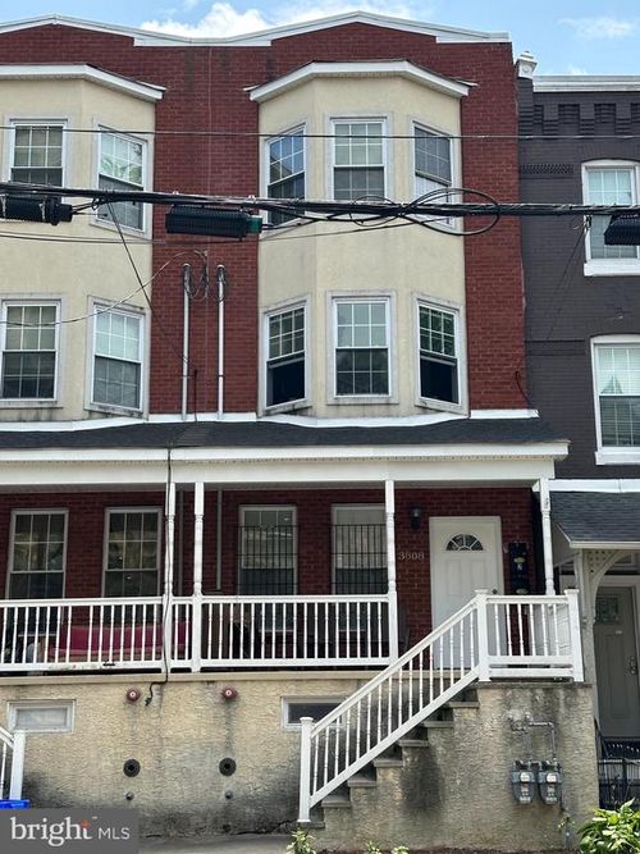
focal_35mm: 48
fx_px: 1184
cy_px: 427
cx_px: 320
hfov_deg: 30.3
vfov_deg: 39.7
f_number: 1.78
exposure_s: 1/1639
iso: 64
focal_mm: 6.86
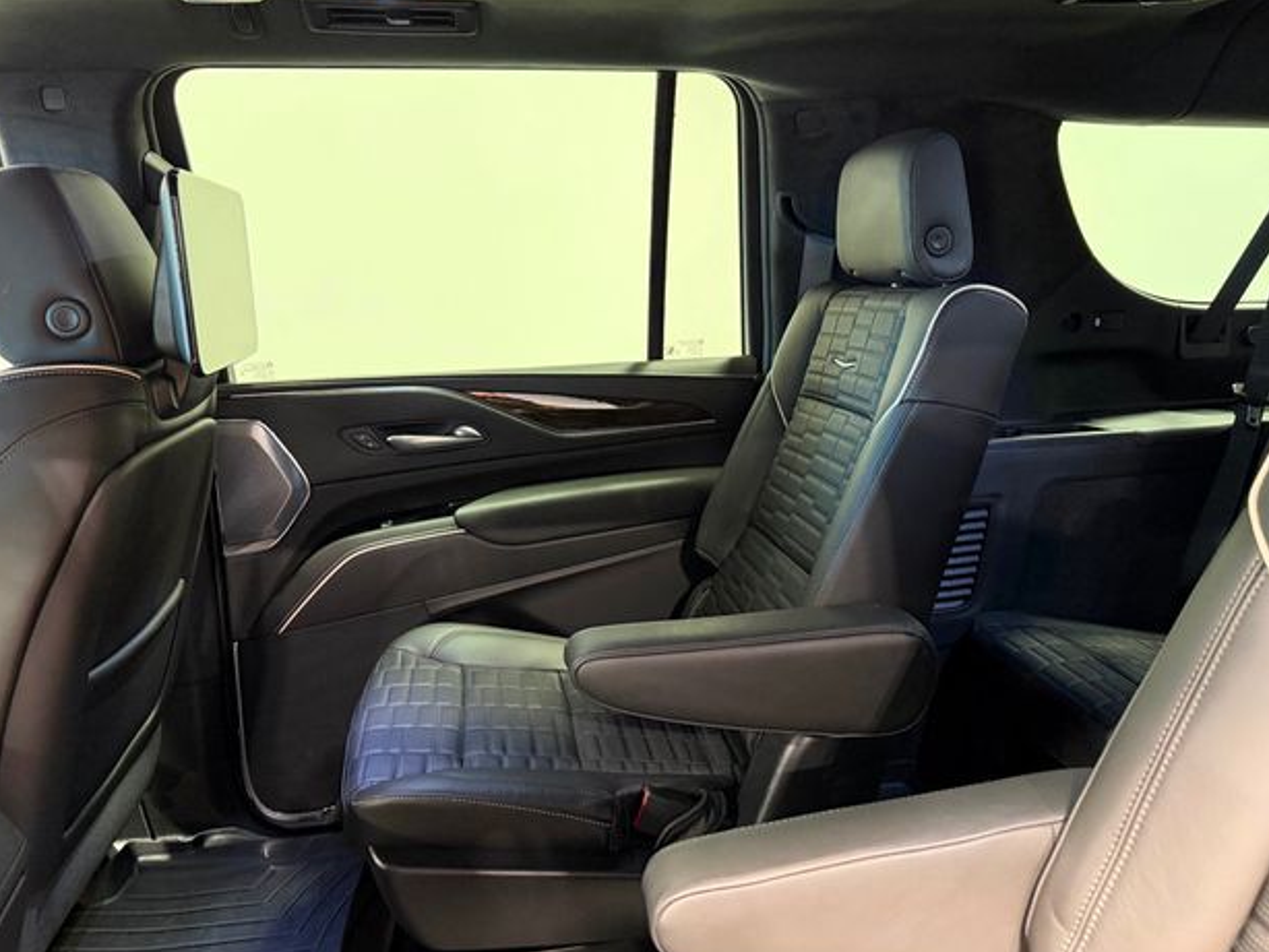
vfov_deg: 54.9
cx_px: 641
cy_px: 475
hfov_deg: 69.4
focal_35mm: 25
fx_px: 917
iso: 640
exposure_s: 1/40
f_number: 1.78
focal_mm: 6.76
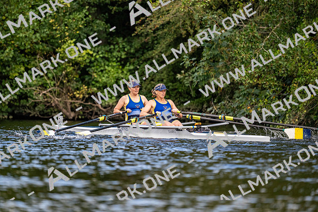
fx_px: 3536
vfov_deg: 3.4
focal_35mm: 400
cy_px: 106
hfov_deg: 5.1
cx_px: 159
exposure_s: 1/2000
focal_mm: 400
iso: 900
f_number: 4.5
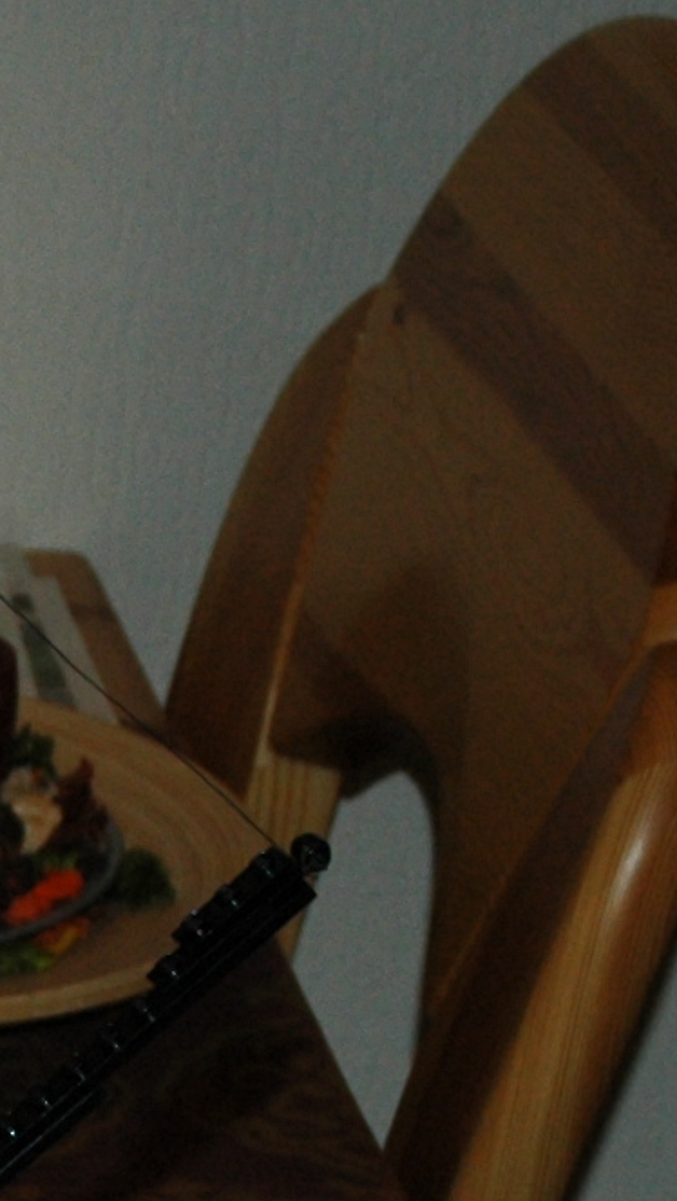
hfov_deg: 5.2
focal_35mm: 220
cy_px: 1666
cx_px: -1347
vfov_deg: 9.6
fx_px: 7026
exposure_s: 1/125
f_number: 7.1
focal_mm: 31
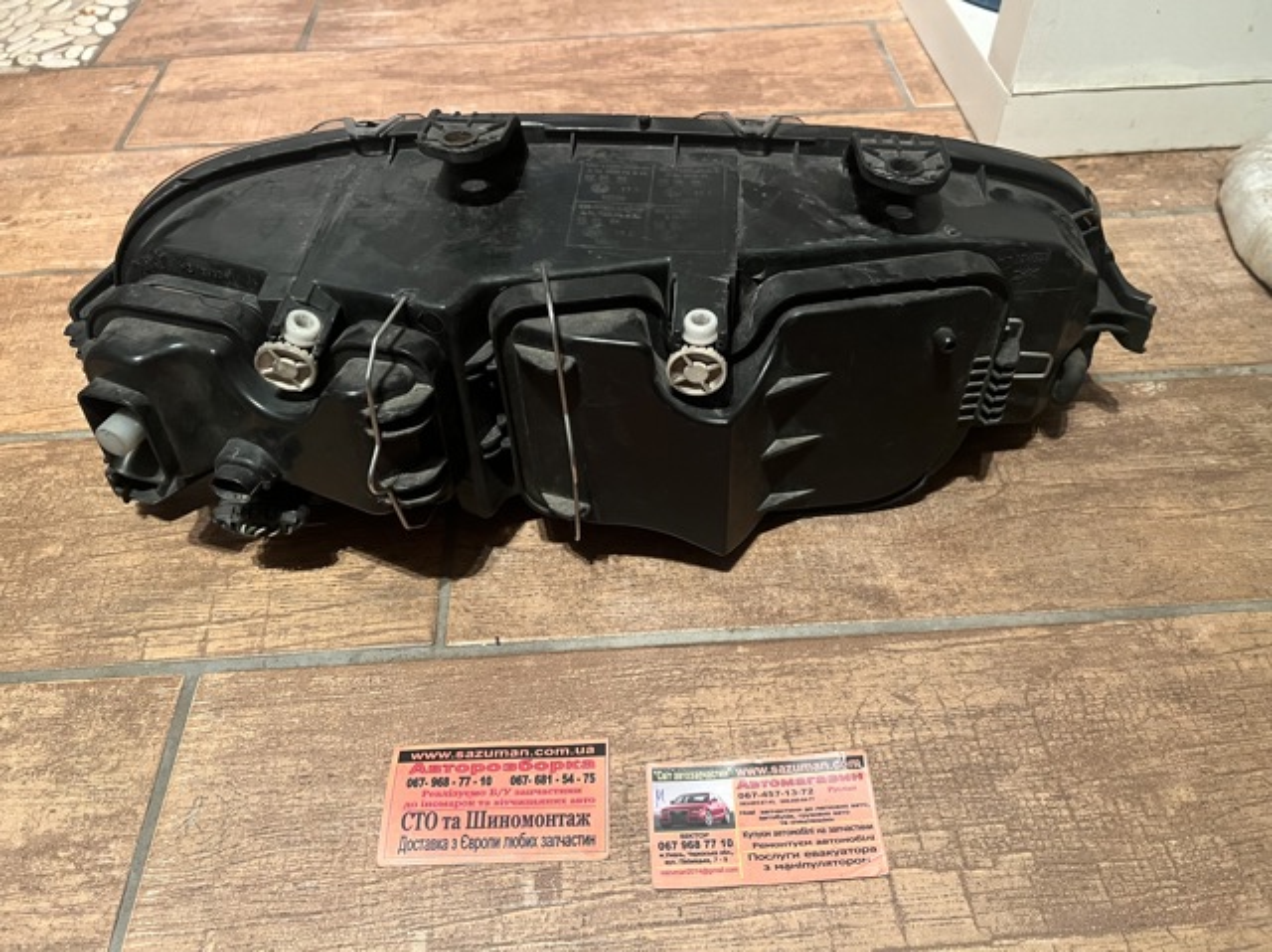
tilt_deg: -48.7
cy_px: 476
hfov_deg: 67.3
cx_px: 636
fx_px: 955
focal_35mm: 26
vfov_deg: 53.0
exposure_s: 1/33
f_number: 1.5
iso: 500
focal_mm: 5.7
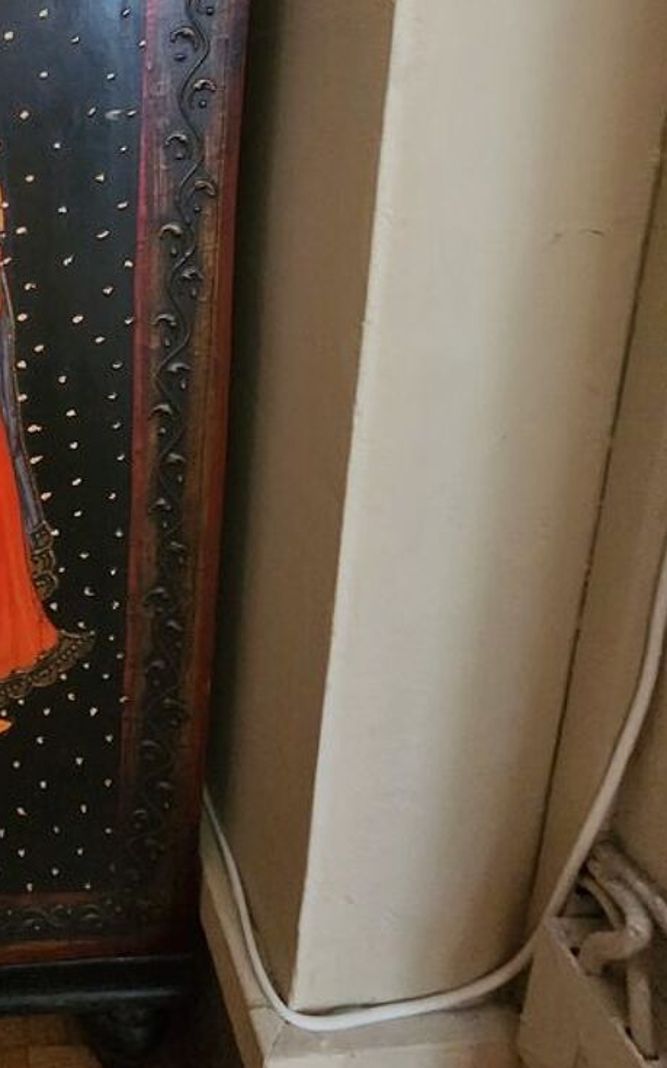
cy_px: 198
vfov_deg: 65.3
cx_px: -55
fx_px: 728
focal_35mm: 25
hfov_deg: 40.4
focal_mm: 2.2
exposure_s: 1/24
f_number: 2.2
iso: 800
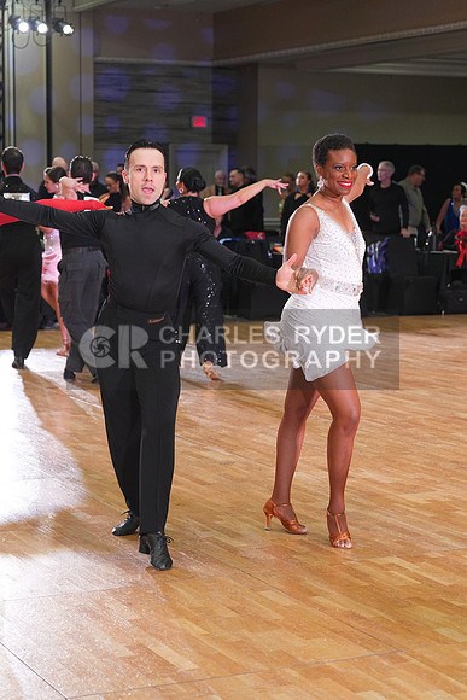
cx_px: 234
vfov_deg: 26.3
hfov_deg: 17.7
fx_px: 1497
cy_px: 350
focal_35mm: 77
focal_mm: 77
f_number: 4.5
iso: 2500
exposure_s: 1/200
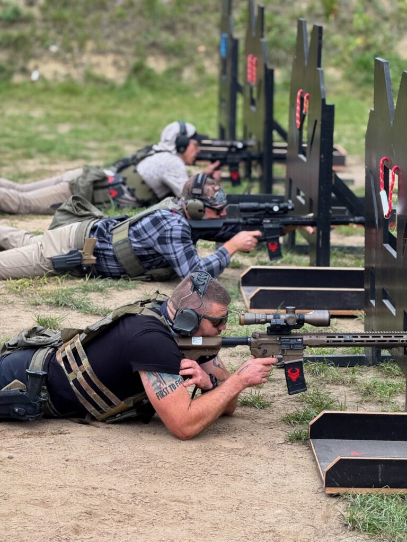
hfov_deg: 12.3
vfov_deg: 16.4
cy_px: 271
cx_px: 204
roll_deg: -1.6
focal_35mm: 120
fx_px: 1881
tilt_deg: -10.6
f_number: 2.8
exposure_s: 1/99
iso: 80
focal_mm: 15.66
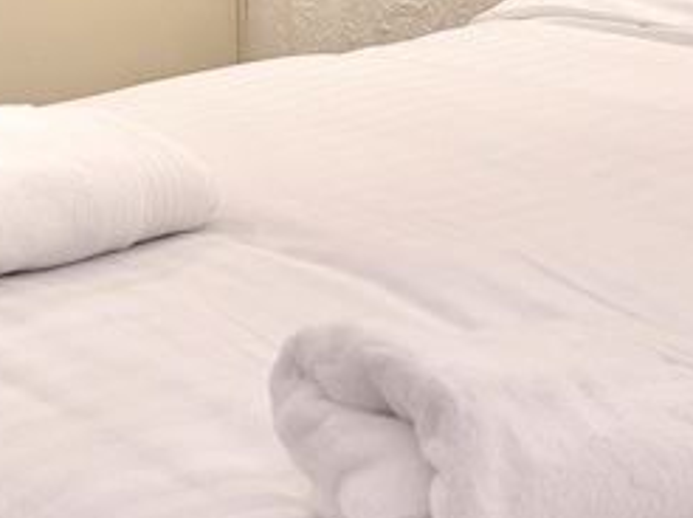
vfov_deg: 13.5
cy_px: -363
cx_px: 138
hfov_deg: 19.5
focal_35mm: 100
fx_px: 2000
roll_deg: +1.2
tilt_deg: -0.5
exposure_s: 1/50
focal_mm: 6.76
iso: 125
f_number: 1.78
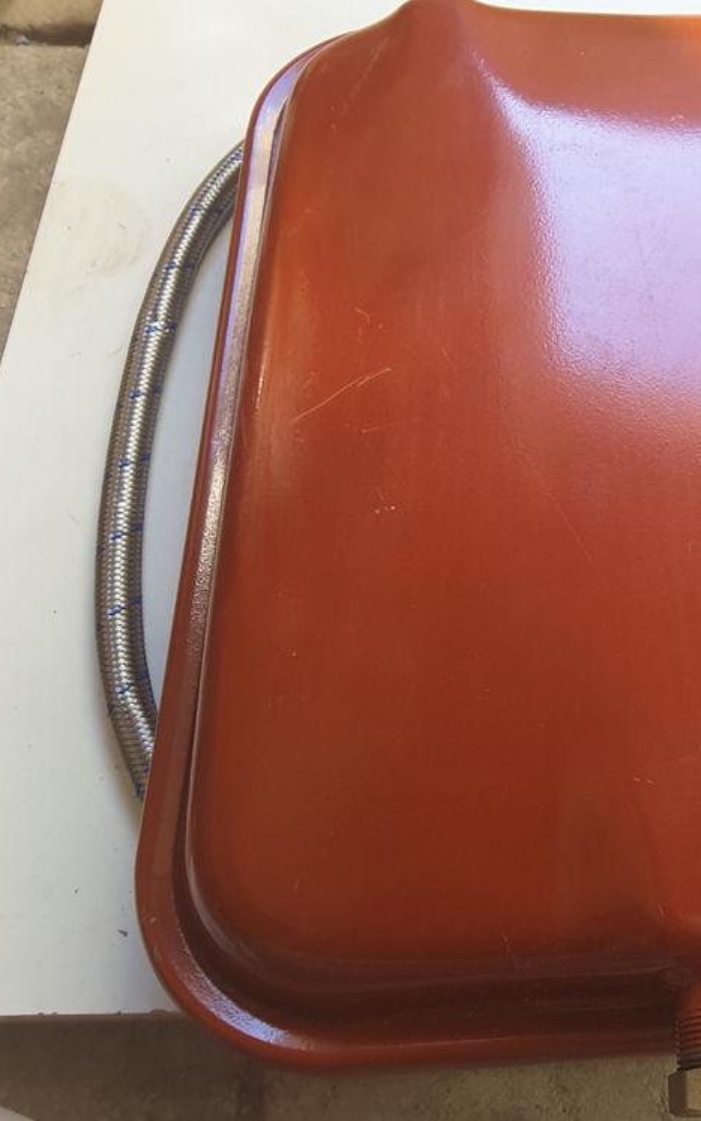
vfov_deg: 45.3
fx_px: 1345
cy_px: 561
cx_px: 736
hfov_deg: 27.2
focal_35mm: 44
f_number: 1.9
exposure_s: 1/50
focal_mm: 2.9
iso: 50
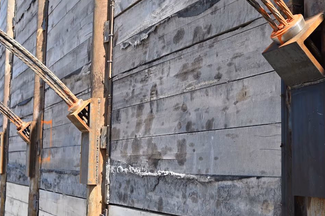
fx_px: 542
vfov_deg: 22.6
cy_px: 85
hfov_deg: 33.3
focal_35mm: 60
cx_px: 186
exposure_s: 1/250
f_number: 5.6
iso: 100
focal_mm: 29.5
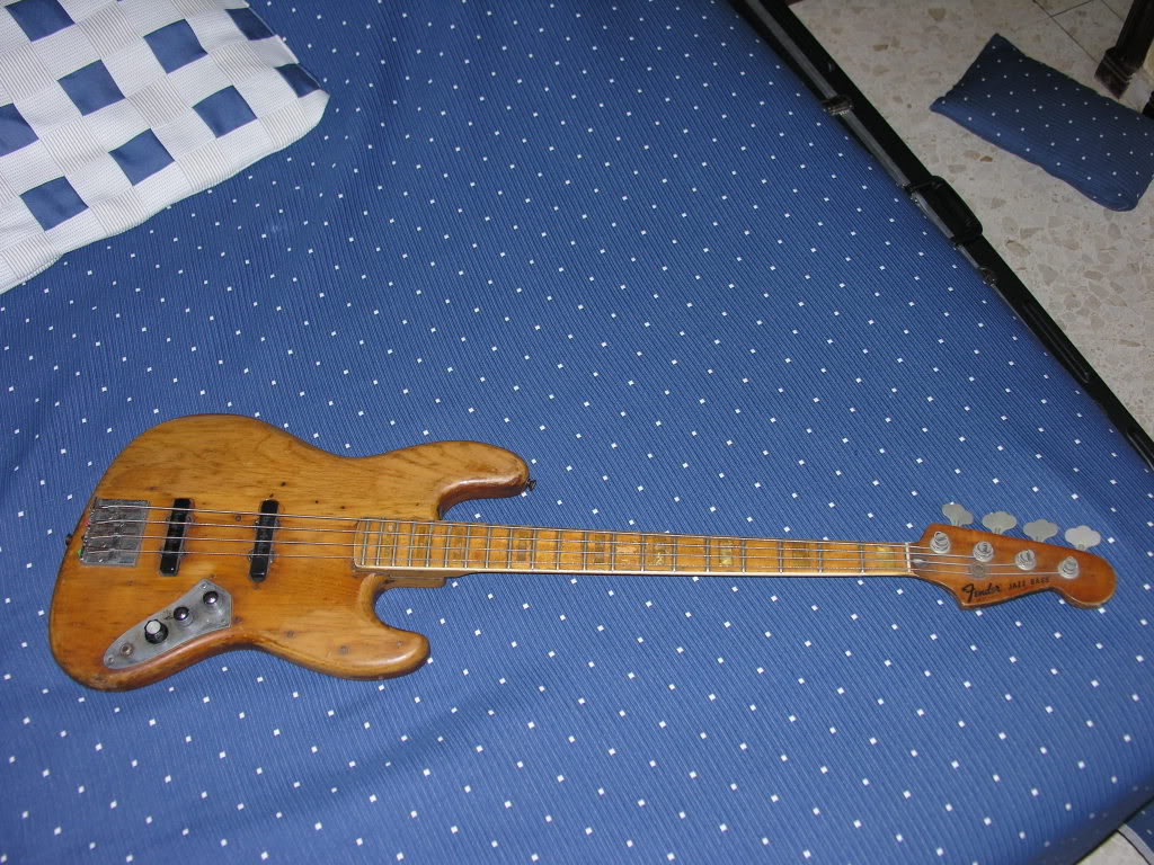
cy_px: 432
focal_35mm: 40
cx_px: 577
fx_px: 1333
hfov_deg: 46.8
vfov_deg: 36.0
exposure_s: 1/60.1
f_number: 2.9
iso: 50
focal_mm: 10.2
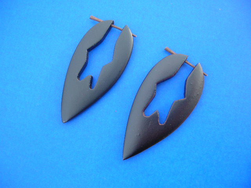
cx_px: 126
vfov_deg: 40.7
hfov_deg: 52.6
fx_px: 254
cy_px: 94
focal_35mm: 35
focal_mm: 5.8
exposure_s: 1/66.4
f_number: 2.8
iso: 50
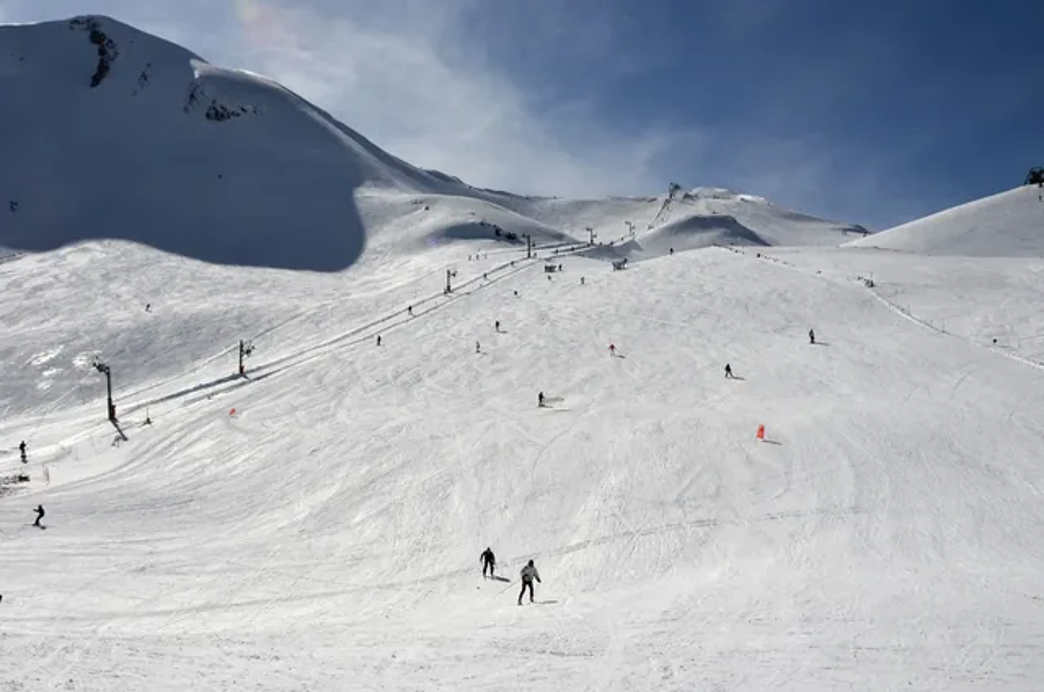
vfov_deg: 36.7
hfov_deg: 53.2
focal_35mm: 36
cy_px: 346
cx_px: 522
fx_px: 1042
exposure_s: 1/800
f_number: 14
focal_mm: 24
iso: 100
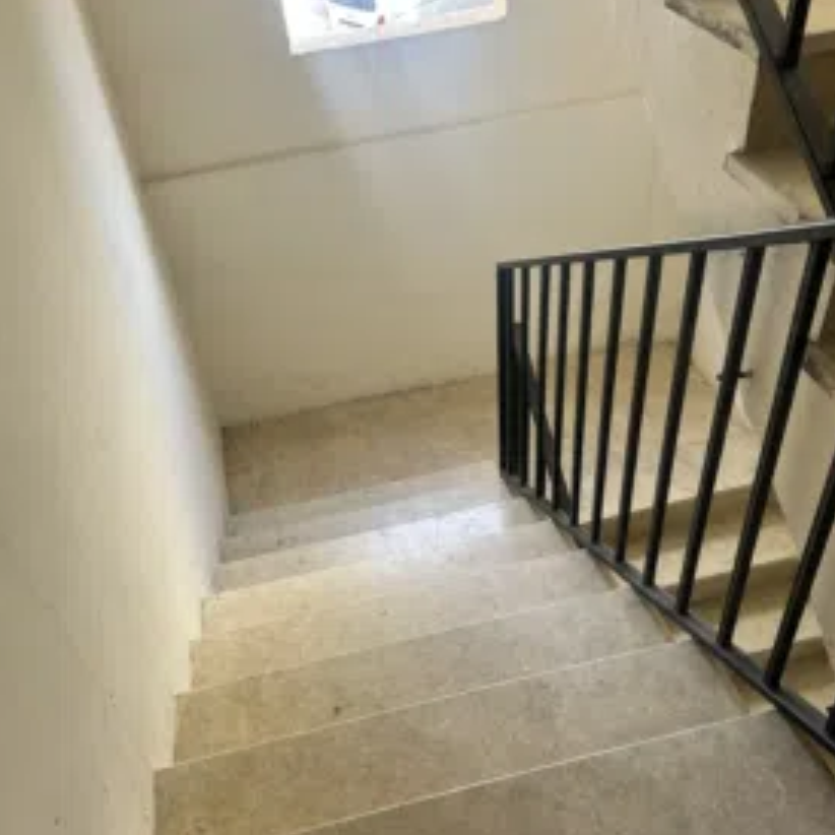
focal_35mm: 31
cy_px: 549
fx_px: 846
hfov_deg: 52.5
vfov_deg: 51.7
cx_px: 414
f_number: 1.78
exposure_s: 1/121
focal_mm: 6.86
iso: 100
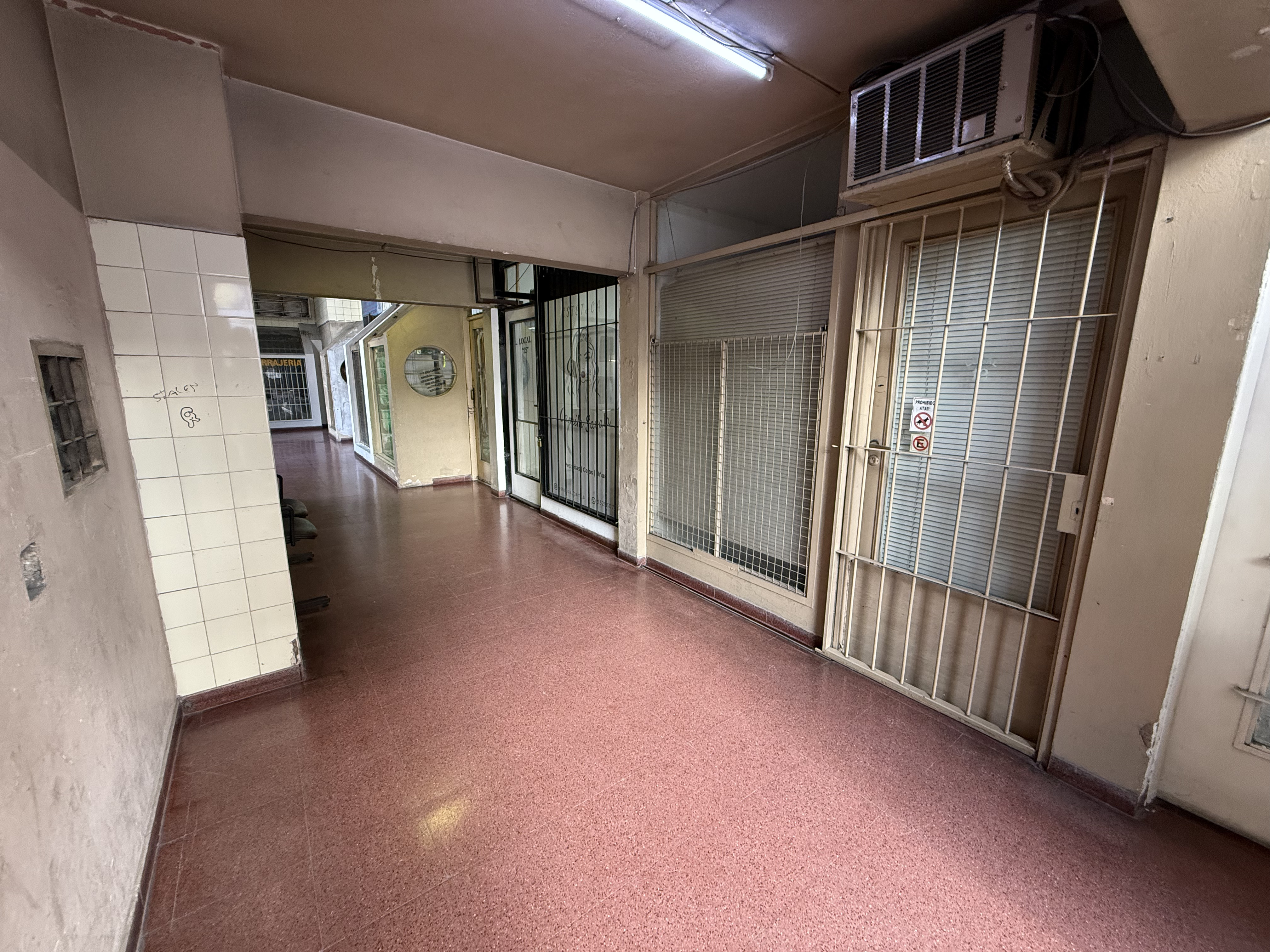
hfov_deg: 102.1
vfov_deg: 85.7
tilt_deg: -10.6
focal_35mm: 14
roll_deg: -0.2
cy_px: 476
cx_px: 635
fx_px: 514
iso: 320
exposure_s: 1/99
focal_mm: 2.22
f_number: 2.2
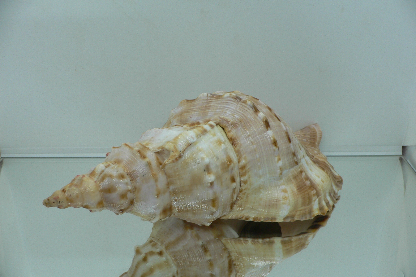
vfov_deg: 35.9
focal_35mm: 37
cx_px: 207
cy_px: 146
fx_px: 428
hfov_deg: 51.9
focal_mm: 4.6
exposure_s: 1/60
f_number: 2.8
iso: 80
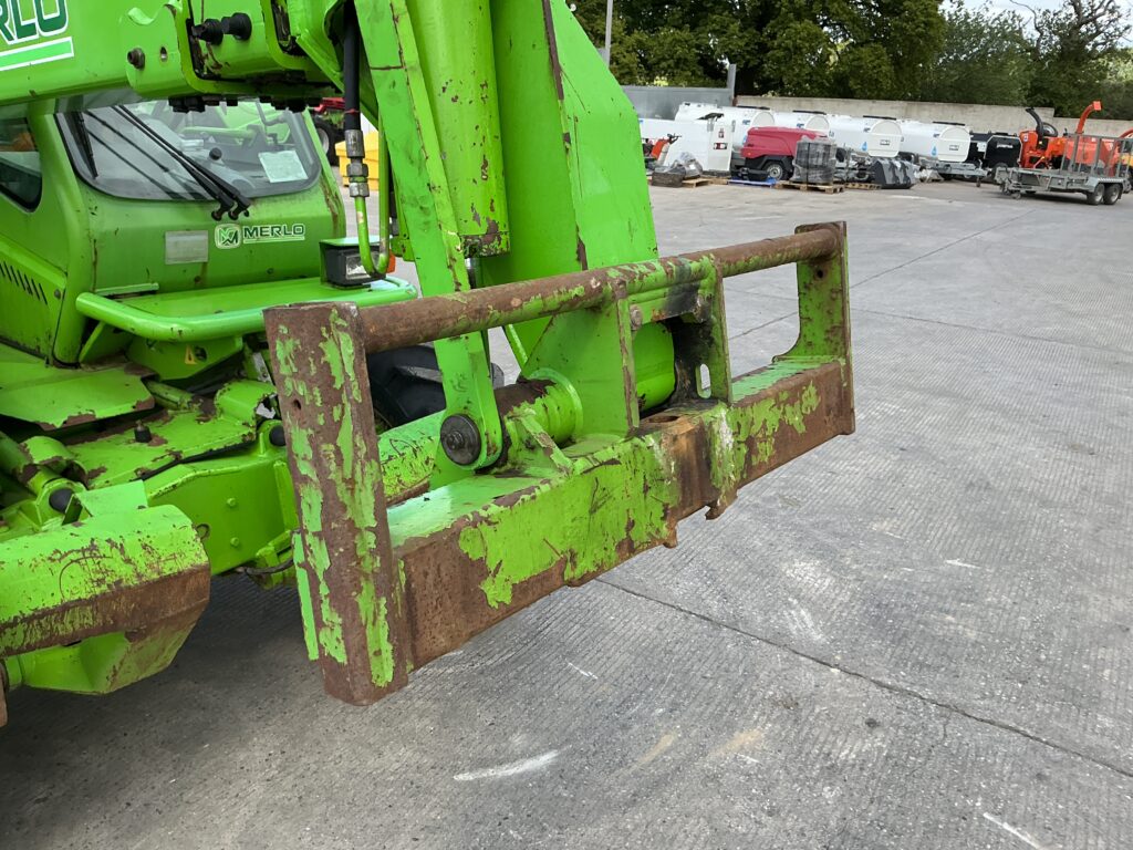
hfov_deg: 63.4
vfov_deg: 49.7
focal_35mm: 28
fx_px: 916
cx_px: 566
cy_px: 425
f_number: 1.8
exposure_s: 1/613
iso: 25
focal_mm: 3
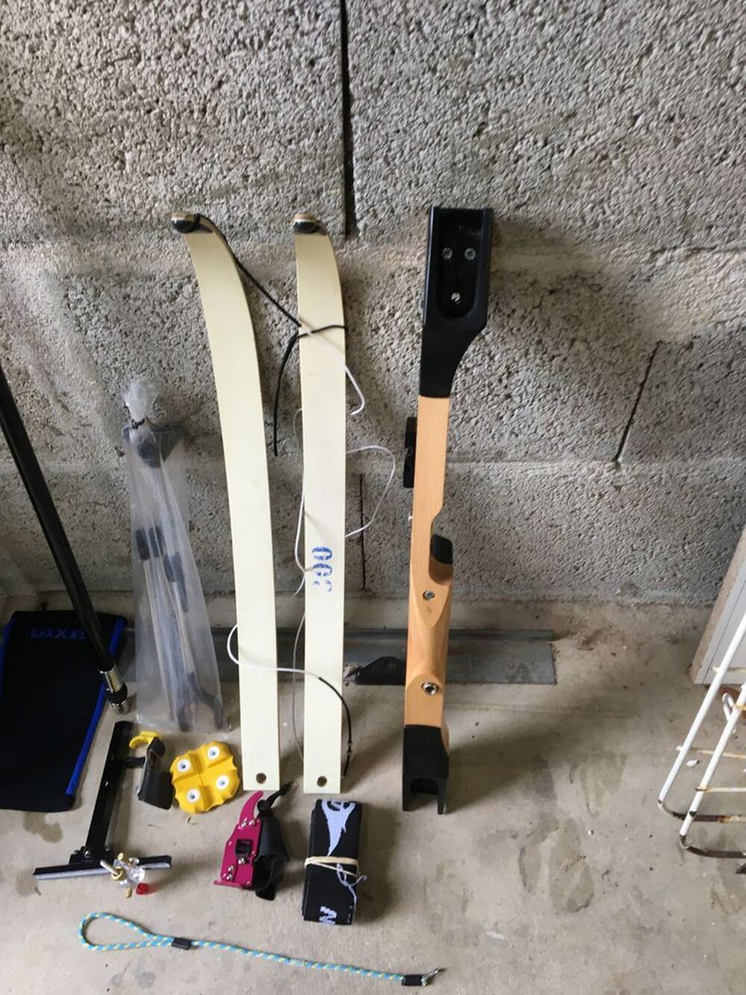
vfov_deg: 61.7
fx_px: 833
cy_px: 498
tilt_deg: -48.8
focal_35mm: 29
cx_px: 373
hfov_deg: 48.2
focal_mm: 4.15
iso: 64
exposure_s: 1/33
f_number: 2.2
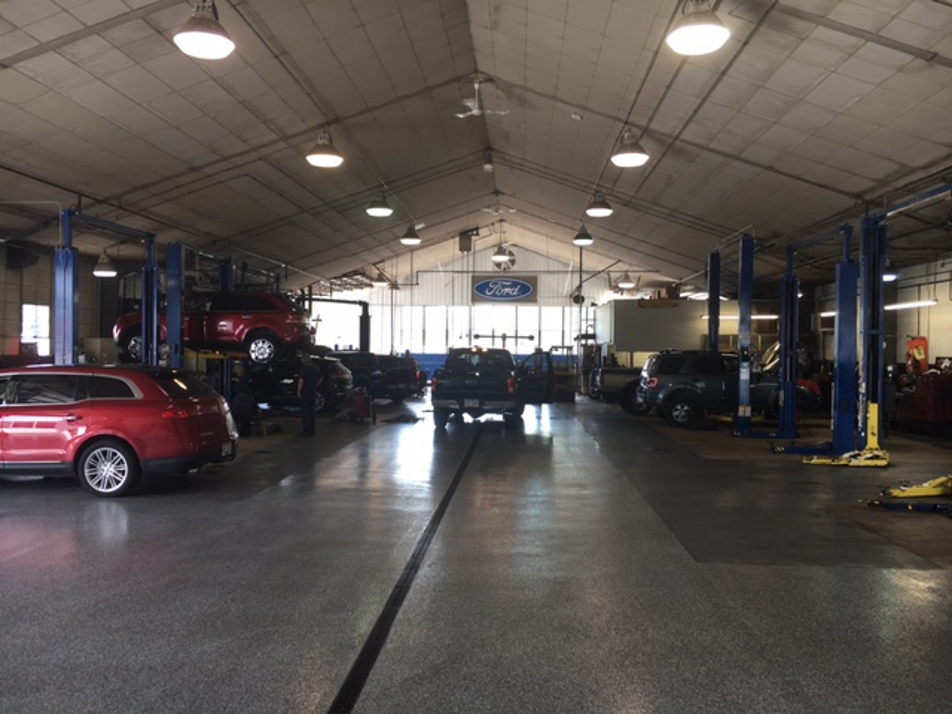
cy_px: 357
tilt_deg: -1.5
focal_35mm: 29
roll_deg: -0.4
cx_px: 476
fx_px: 798
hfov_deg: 61.7
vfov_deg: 48.2
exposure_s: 1/40
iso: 25
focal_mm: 4.15
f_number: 2.2
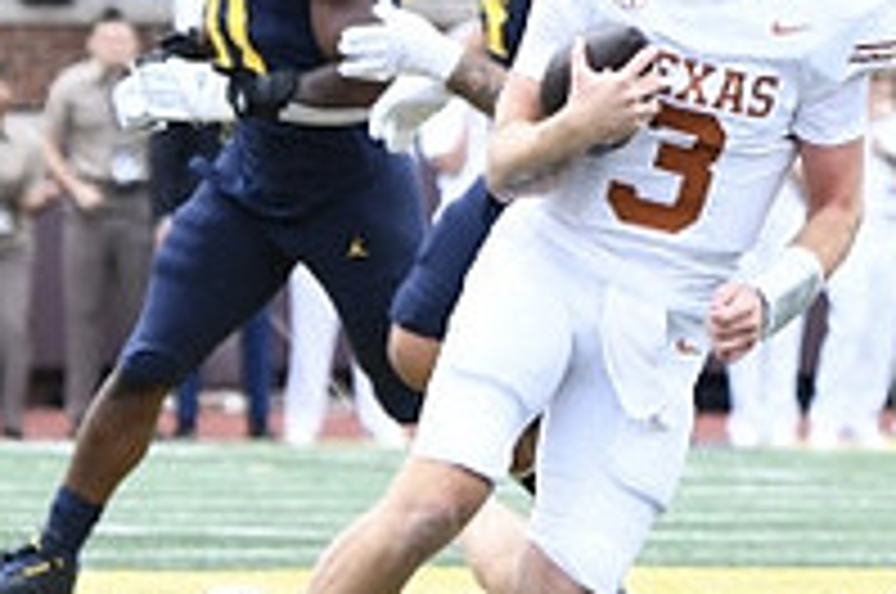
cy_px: 194
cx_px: 630
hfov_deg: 2.2
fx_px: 22836
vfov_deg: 1.5
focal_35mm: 919
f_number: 5.3
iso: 1000
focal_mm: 210
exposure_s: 1/1250
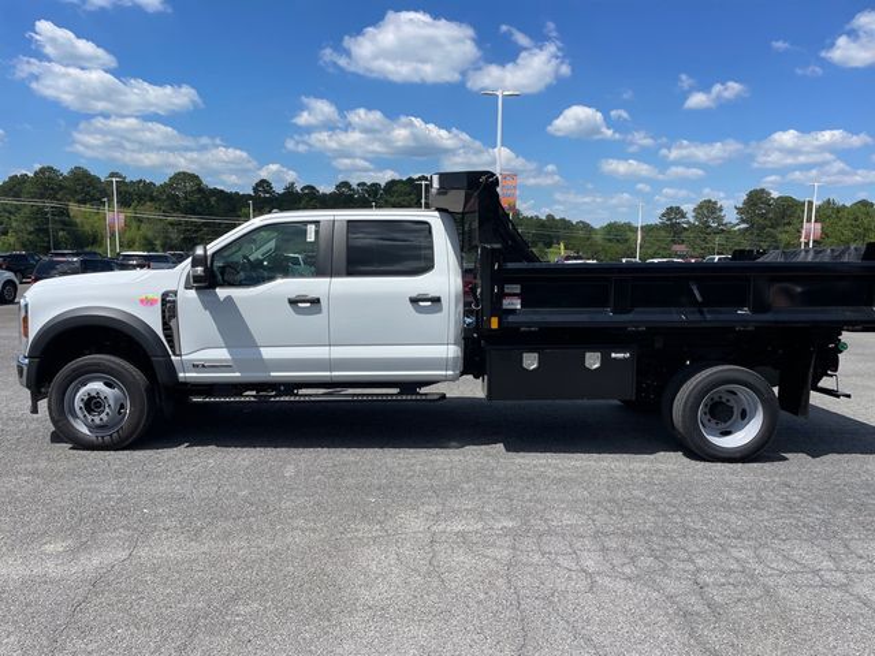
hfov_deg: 67.3
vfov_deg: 53.1
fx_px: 657
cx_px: 438
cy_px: 328
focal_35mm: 26
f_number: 1.6
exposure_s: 1/4292
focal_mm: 4.2
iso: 32
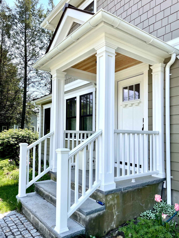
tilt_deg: +3.6
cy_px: 119
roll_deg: +0.3
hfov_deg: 53.1
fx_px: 179
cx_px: 90
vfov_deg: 67.3
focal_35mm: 26
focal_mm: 5.1
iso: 32
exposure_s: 1/1767
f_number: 1.6
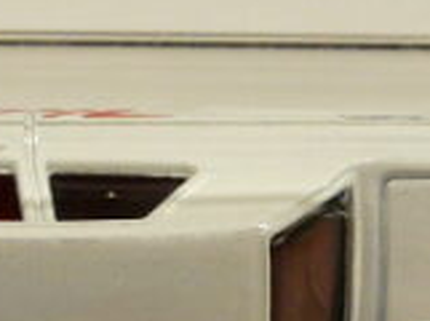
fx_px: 1574
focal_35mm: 127
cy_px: 225
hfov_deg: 15.3
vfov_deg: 11.6
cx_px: -8
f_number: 2.8
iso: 100
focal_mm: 4.6
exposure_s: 1/80
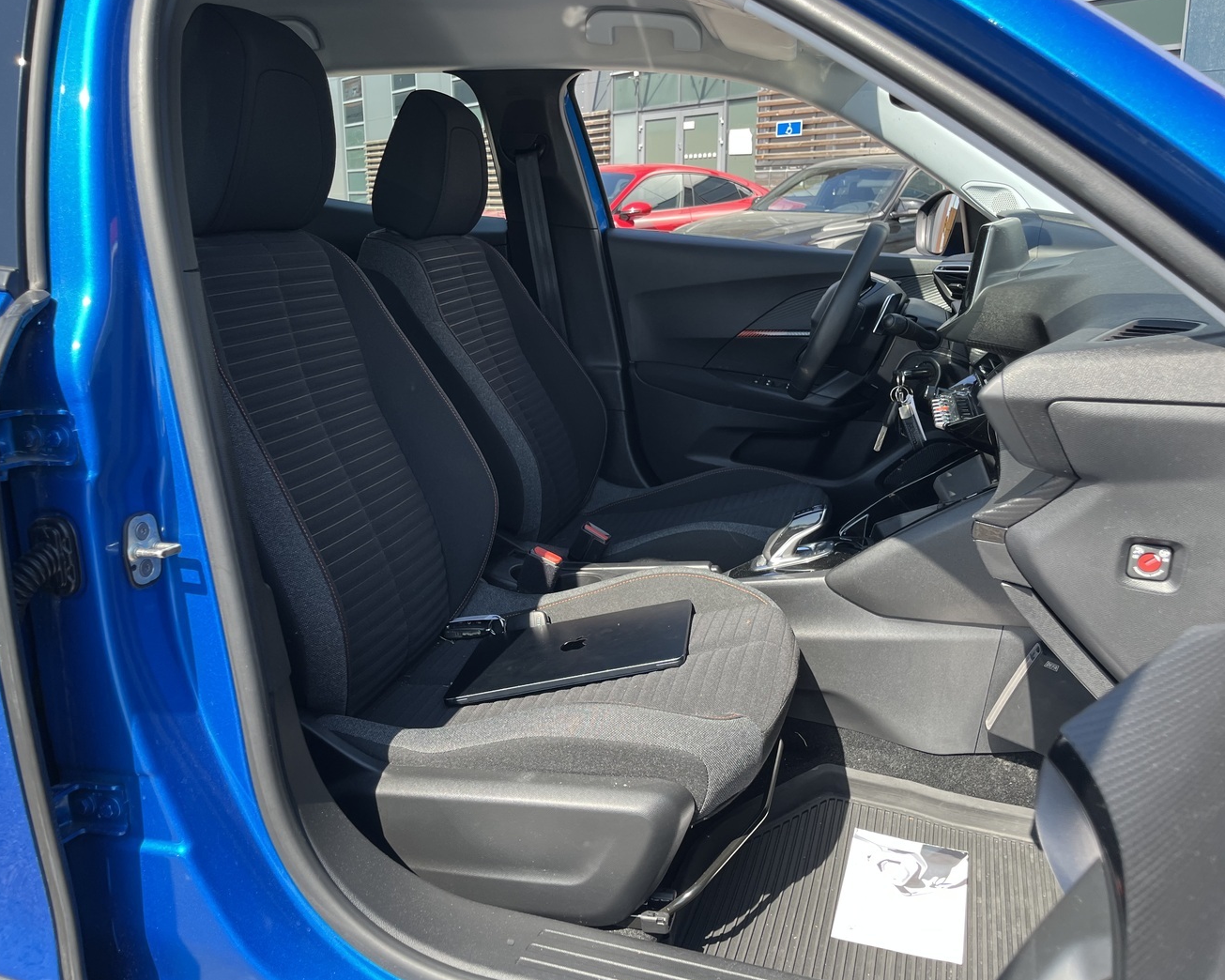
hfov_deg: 62.2
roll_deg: +0.9
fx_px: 1015
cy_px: 480
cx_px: 598
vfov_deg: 51.5
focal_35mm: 28
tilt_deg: -14.5
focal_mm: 5.1
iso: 50
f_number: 1.6
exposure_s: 1/544
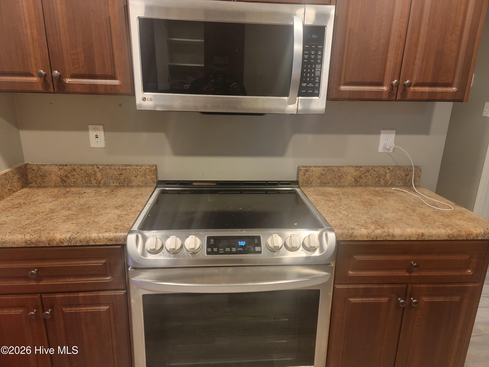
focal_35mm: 24
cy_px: 184
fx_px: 339
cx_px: 244
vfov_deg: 56.8
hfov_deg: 71.6
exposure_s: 1/40
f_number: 1.8
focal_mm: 6.7
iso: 400
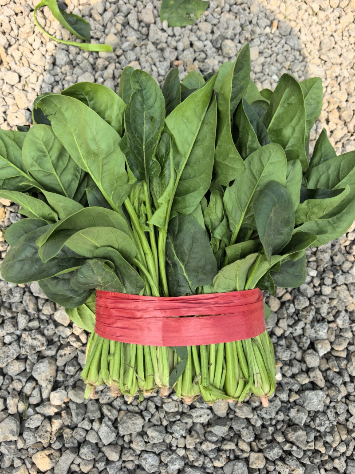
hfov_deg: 51.3
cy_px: 237
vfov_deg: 65.3
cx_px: 178
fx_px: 369
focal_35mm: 27
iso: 250
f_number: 2
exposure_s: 1/3484
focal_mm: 6.98
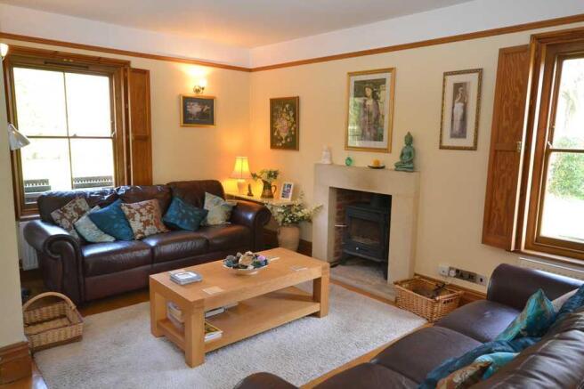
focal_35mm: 26
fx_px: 414
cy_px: 194
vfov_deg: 50.4
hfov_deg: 70.5
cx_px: 292
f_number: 5.3
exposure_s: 1/60
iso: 1250
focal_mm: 17
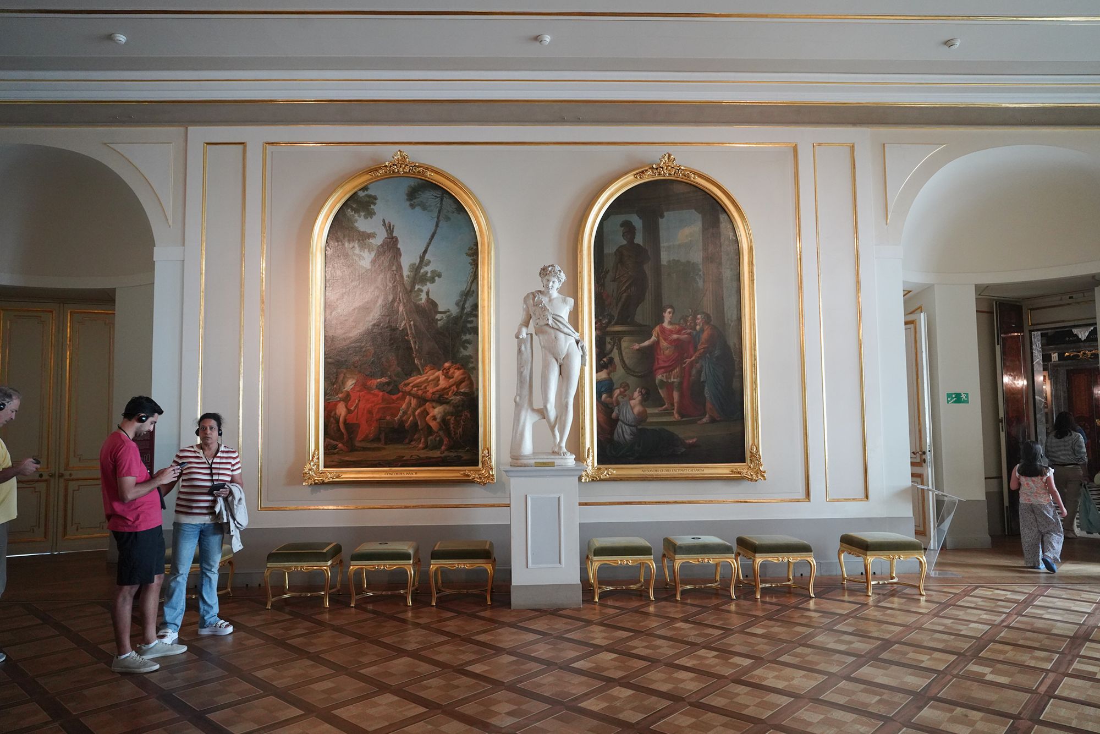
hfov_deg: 73.7
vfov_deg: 53.1
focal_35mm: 24
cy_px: 367
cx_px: 550
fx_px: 733
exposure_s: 1/80
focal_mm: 24
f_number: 6.3
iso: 3200
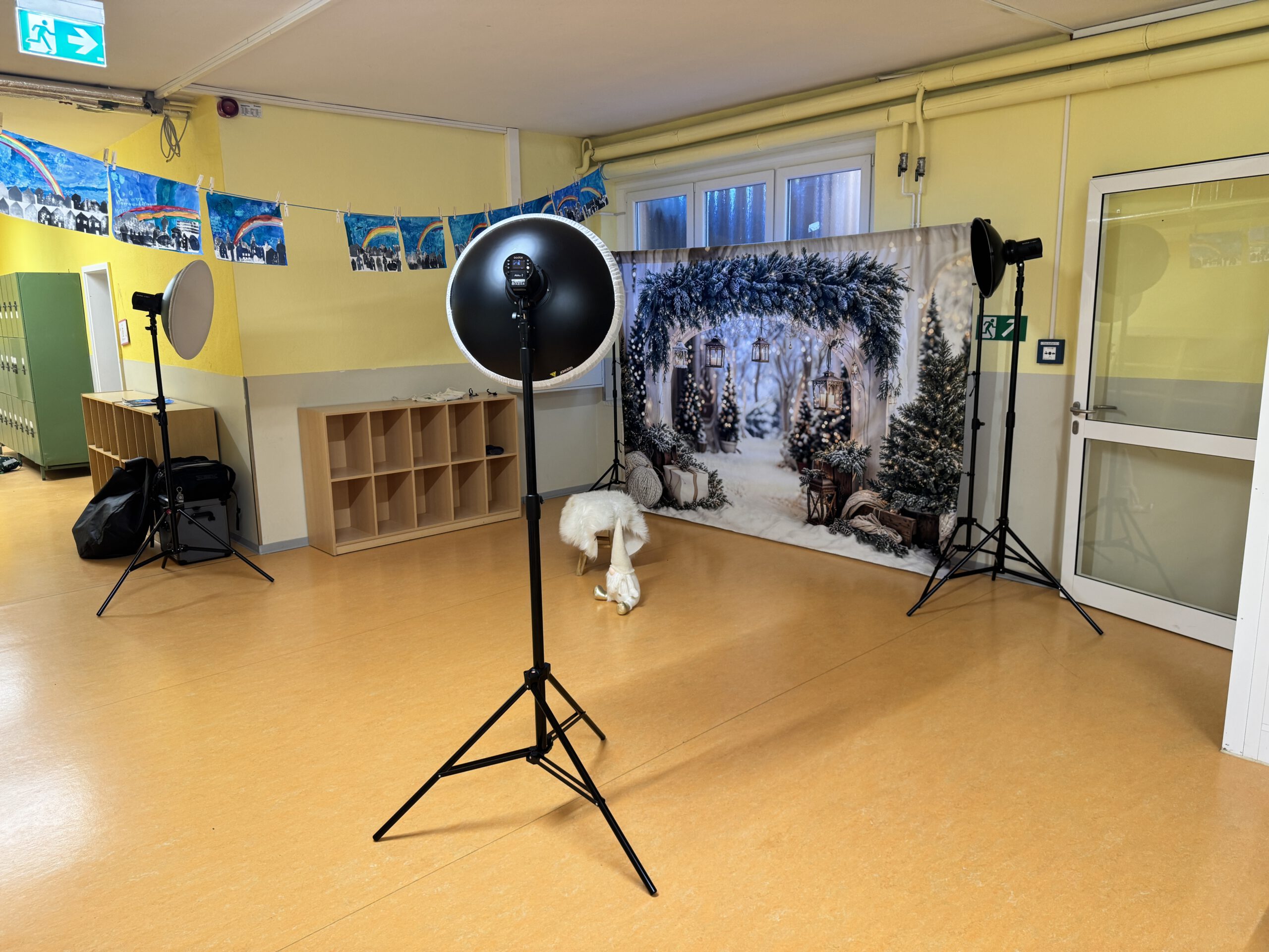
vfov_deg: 56.8
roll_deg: +3.8
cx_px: 634
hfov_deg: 71.6
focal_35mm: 24
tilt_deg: -9.0
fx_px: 880
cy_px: 476
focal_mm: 6.76
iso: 125
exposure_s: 1/50
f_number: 1.78
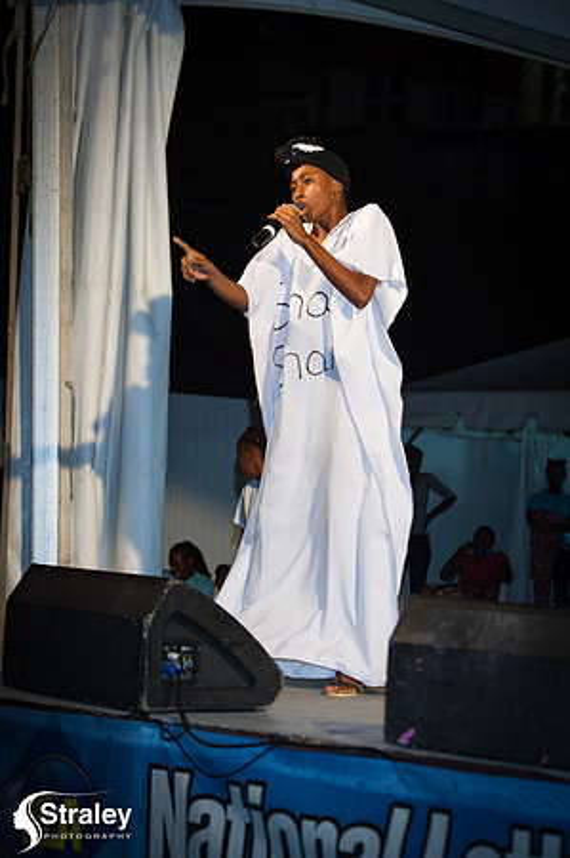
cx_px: 285
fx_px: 2261
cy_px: 429
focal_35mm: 95
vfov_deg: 21.5
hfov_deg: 14.4
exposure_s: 1/160
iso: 1600
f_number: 5.6
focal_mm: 95
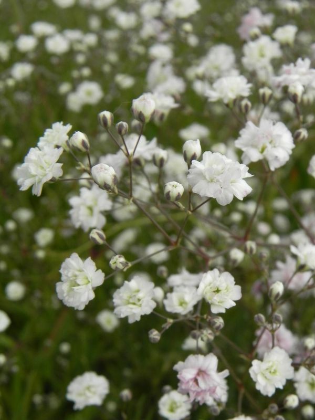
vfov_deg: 33.2
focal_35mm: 58
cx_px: 158
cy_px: 210
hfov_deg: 25.2
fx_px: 704
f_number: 6.3
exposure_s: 1/200
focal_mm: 10.3
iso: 160
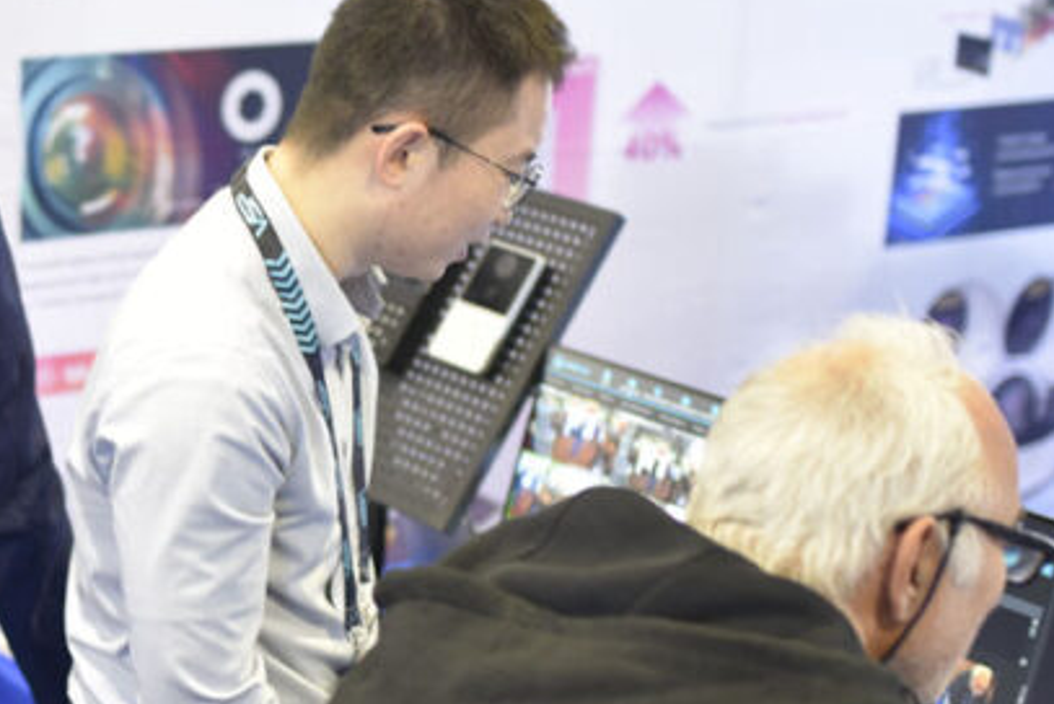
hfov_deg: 22.2
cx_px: -8
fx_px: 2578
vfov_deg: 15.5
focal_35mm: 88
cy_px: 541
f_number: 1.6
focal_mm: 35
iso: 800
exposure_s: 1/60
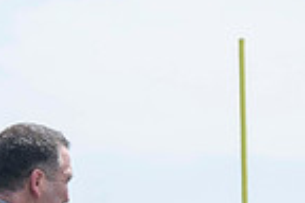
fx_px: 4431
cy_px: 308
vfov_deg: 2.6
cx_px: 44
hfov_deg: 3.9
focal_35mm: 523
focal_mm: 70
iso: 200
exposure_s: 1/250
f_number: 13
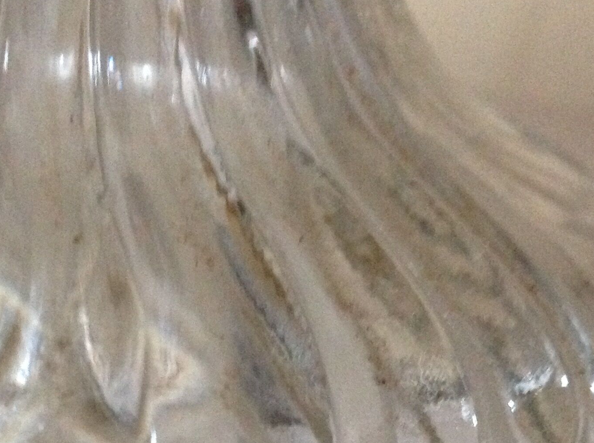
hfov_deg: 28.9
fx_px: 1148
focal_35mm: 67
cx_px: 237
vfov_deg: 21.4
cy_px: 387
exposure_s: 1/15
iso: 640
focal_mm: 4.28
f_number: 2.4
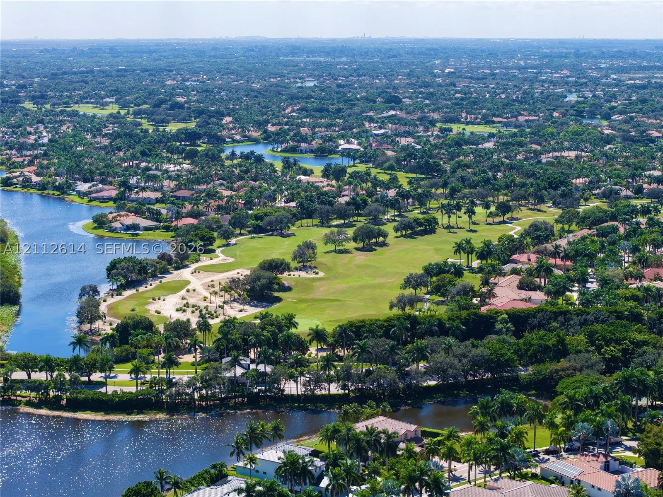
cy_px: 248
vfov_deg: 21.0
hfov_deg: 27.8
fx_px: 1341
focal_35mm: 70
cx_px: 332
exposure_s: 1/800
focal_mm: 19.35
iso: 100
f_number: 2.8
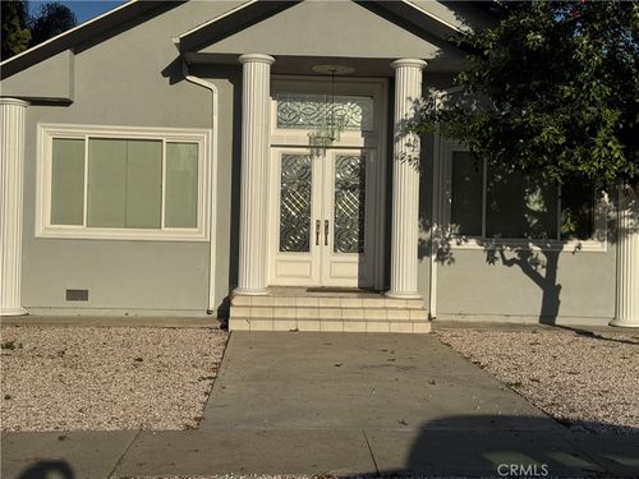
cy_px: 240
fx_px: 886
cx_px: 320
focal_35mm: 48
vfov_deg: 30.3
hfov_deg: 39.7
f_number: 1.78
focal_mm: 6.76
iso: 80
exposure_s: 1/15385
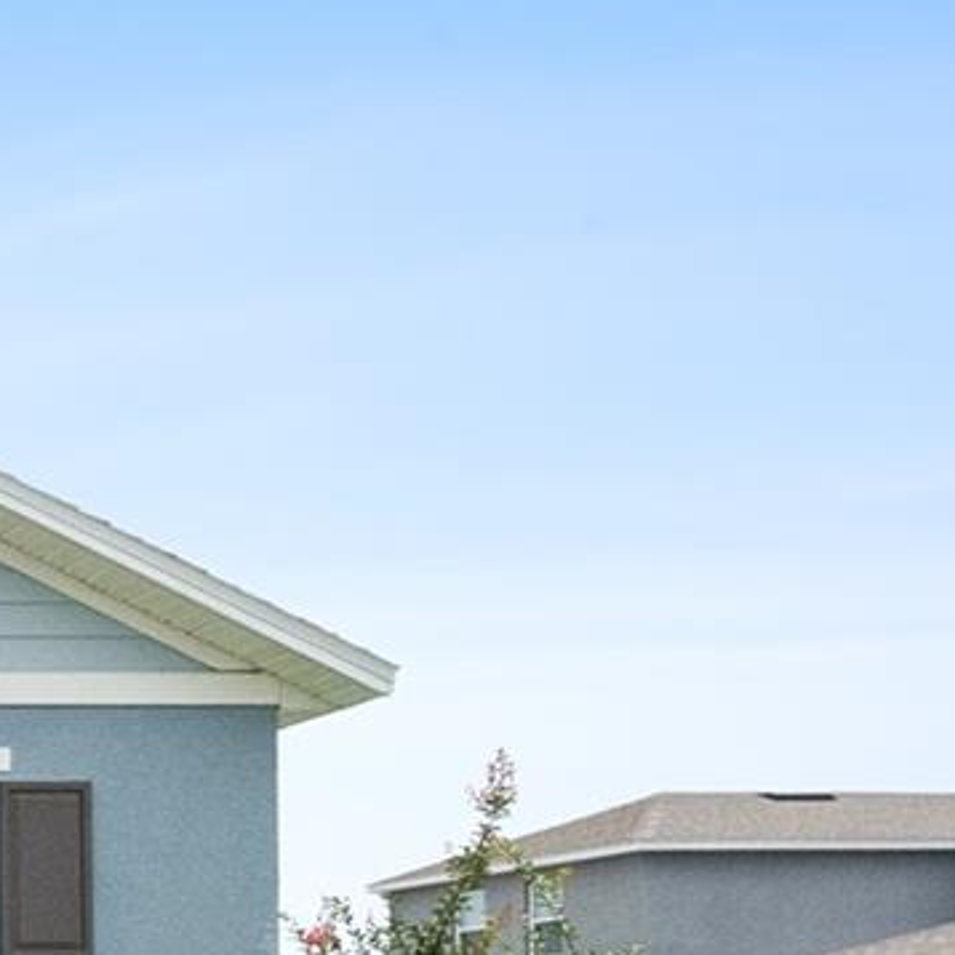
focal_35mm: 57
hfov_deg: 18.9
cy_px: 1016
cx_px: -950
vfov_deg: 27.8
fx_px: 1779
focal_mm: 10
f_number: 11
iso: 1600
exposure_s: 1/3000
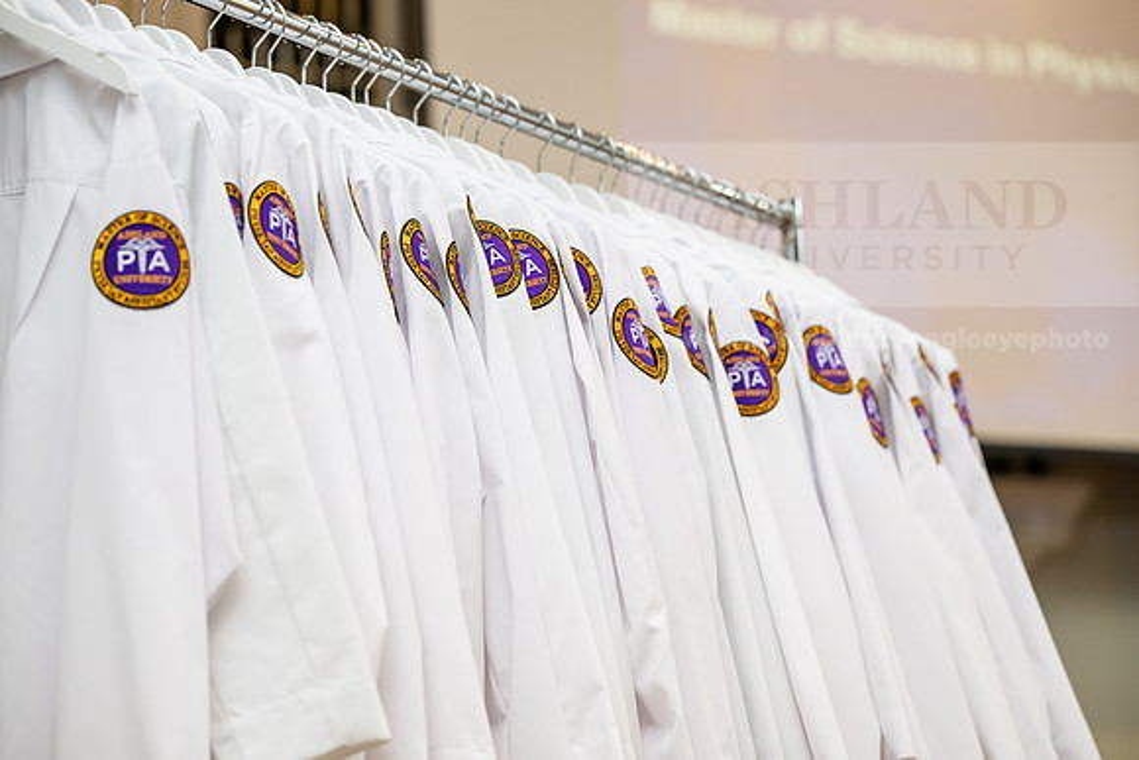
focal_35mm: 95
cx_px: 570
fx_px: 3006
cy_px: 380
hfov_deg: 21.5
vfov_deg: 14.4
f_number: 3.5
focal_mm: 95
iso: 1600
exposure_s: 1/200
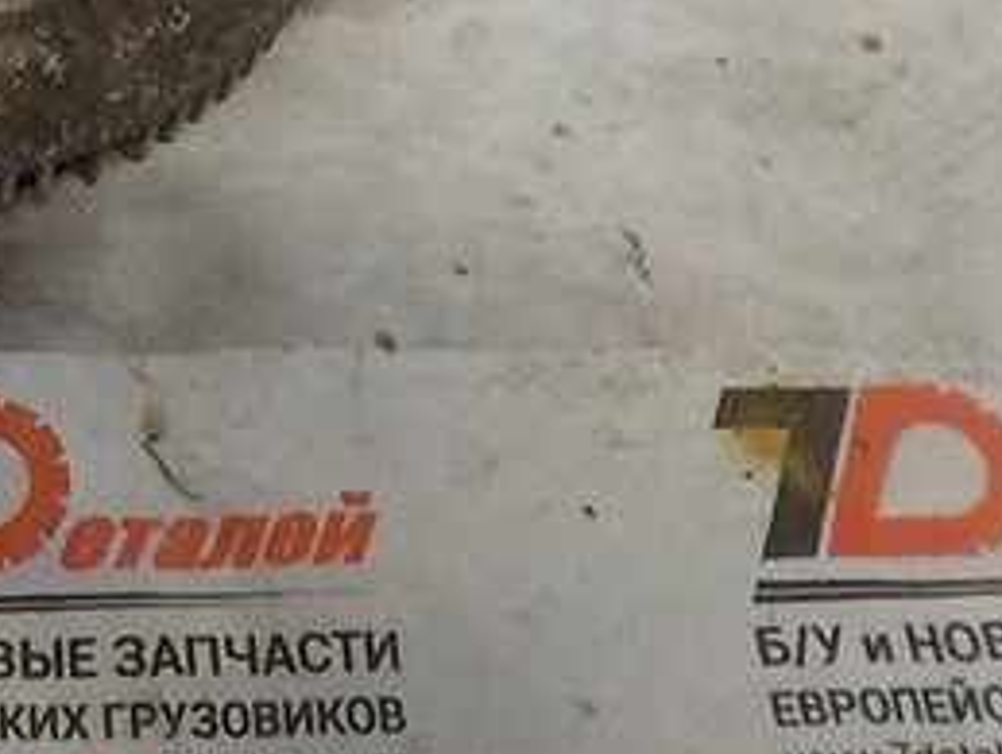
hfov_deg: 24.6
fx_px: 2145
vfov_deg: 19.2
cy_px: -66
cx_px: -89
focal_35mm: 74
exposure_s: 1/30
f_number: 3.3
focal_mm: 4.1
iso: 800
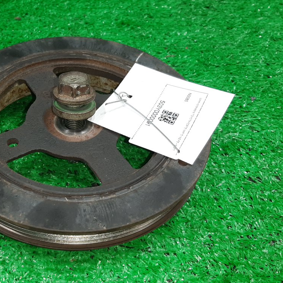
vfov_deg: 38.3
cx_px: 74
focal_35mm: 44
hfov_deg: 37.5
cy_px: 144
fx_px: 407
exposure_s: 1/50
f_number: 1.7
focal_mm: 3.93
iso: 66
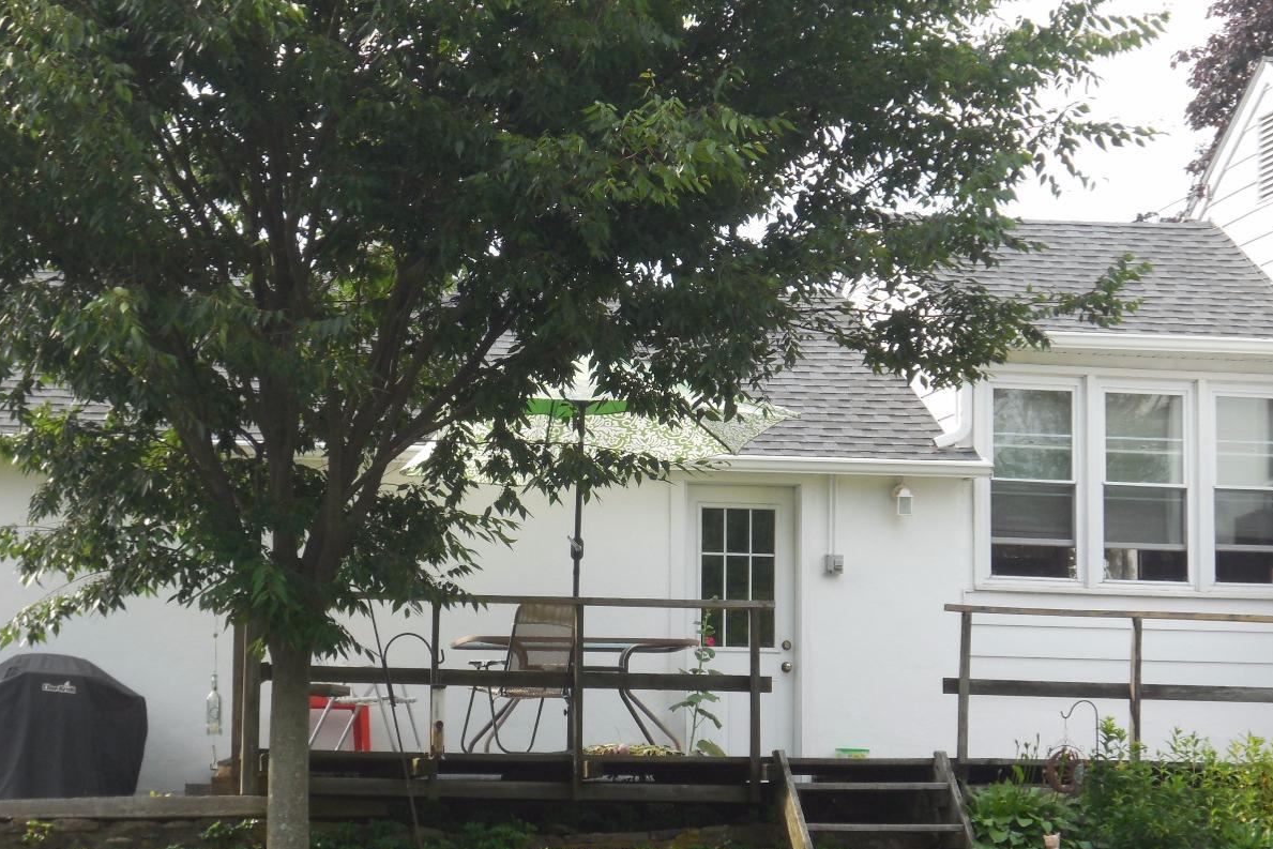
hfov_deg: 20.0
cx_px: 647
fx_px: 3607
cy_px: 475
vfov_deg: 13.4
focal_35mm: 102
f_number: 6.6
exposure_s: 1/100
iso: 125
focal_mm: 14.5
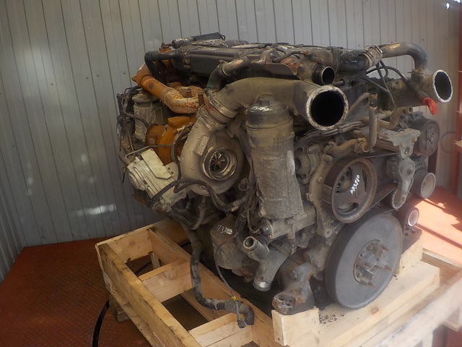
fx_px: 400
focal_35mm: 30
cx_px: 231
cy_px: 174
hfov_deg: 60.0
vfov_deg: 46.8
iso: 125
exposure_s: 1/100
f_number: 3.3
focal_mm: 4.1
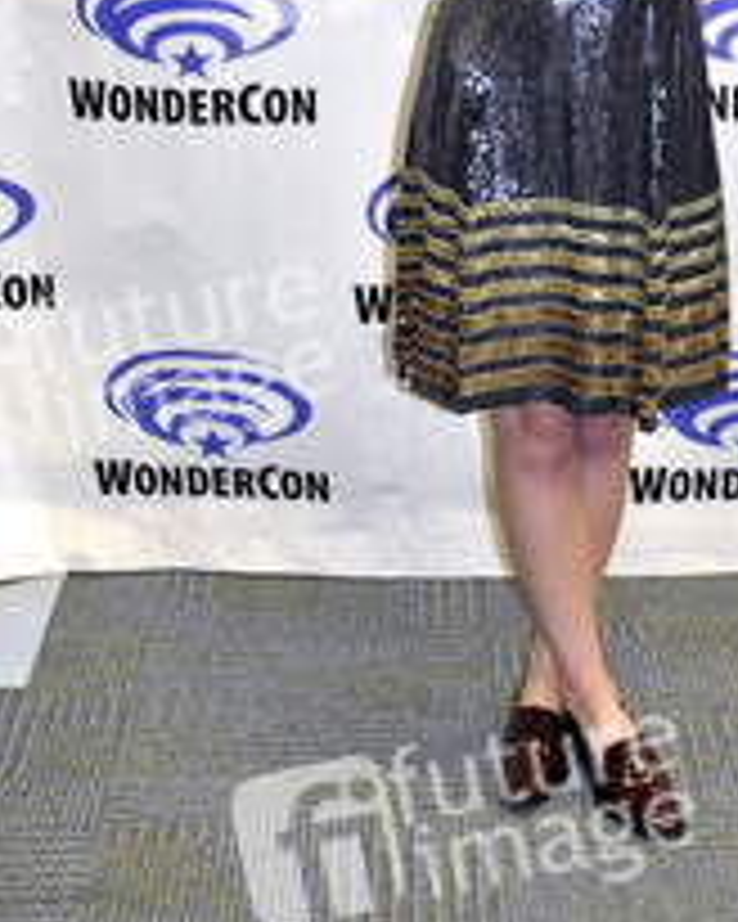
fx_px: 1802
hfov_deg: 22.8
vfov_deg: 28.0
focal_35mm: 66
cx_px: 596
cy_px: 148
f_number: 4.5
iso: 1000
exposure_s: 1/60
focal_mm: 24
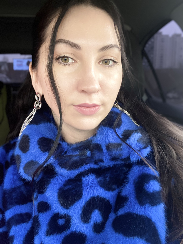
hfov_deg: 46.8
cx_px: 92
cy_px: 122
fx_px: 211
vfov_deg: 60.0
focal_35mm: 30
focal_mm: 2.71
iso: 160
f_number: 2.2
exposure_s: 1/60
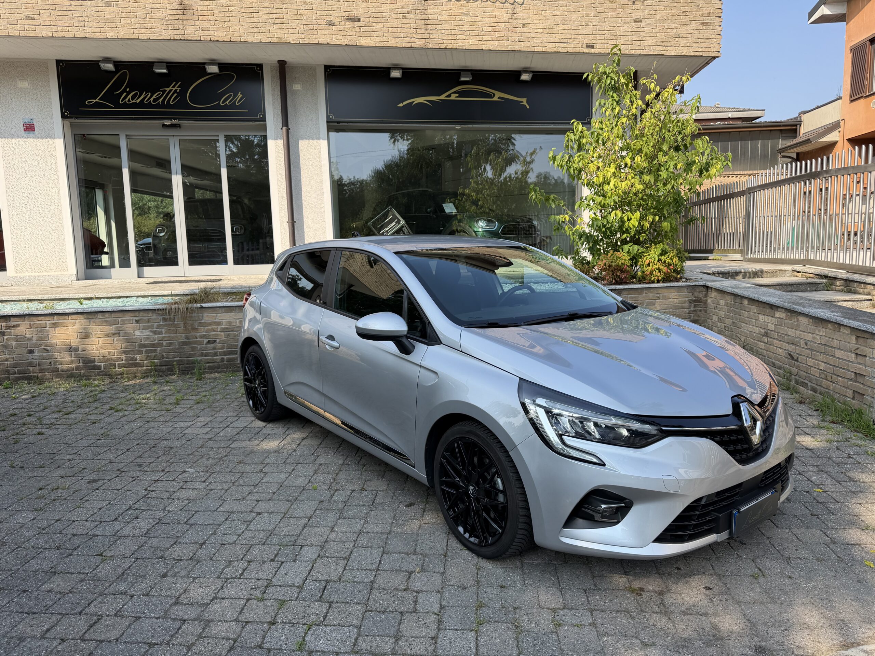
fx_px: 607
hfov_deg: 71.6
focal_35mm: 24
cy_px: 328
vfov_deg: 56.8
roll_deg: +1.9
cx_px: 438
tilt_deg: -7.4
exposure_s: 1/1855
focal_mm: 6.76
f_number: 1.78
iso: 80
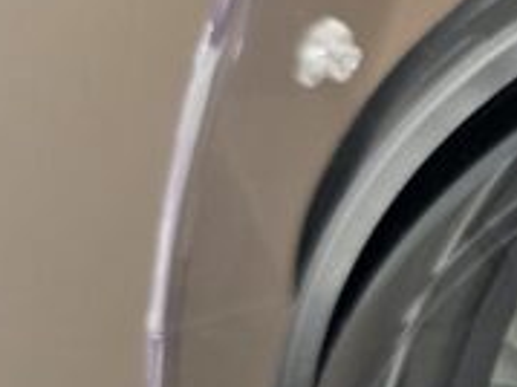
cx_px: 1118
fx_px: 1537
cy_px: 459
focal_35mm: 103
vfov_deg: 13.9
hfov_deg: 14.7
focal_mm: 6.3
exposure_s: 1/120
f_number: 1.7
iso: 200
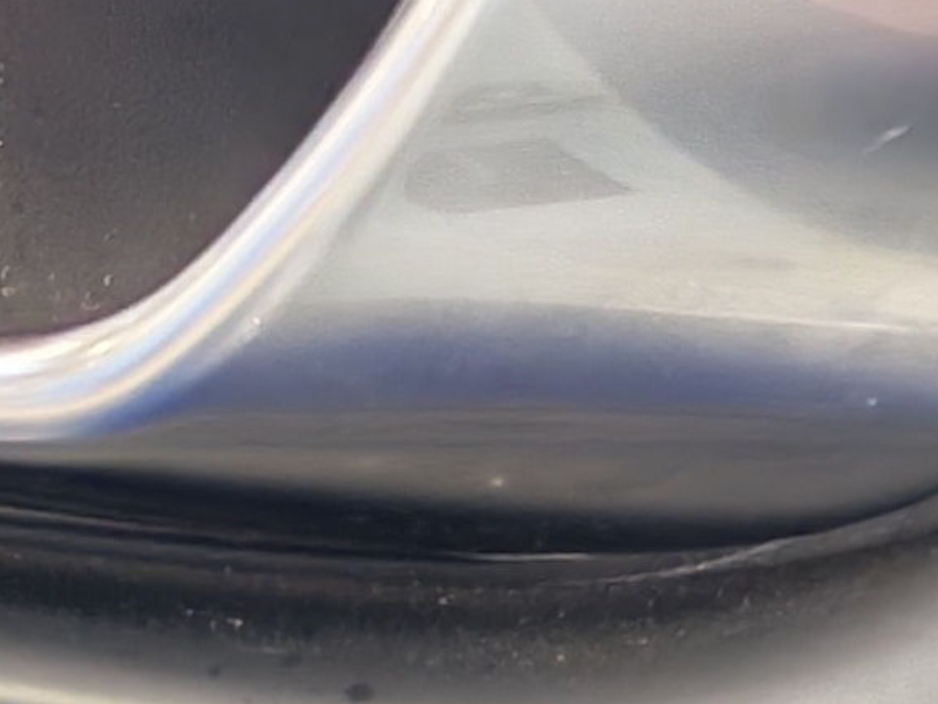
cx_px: 1775
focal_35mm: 223
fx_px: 6044
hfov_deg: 8.5
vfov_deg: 6.5
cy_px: 1418
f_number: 1.9
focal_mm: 6.12
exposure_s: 1/50
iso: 800
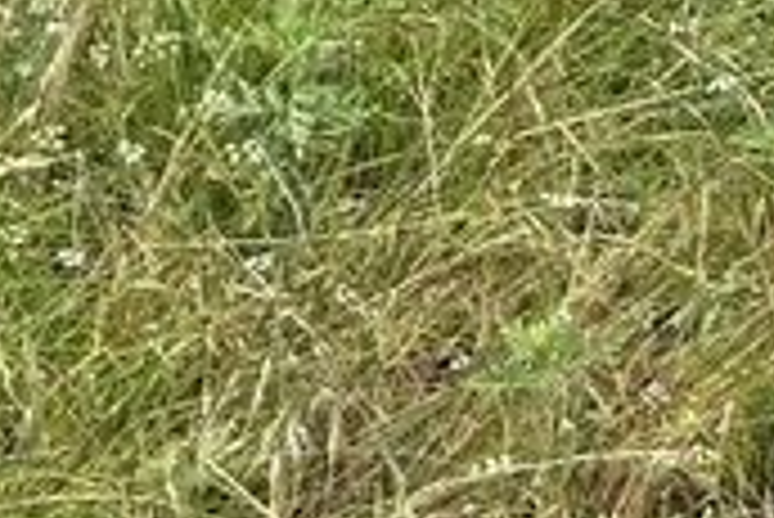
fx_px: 3464
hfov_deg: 12.7
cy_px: -1198
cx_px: 194
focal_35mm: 161
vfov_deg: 7.3
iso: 50
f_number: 1.5
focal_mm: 5.7
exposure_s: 1/1531
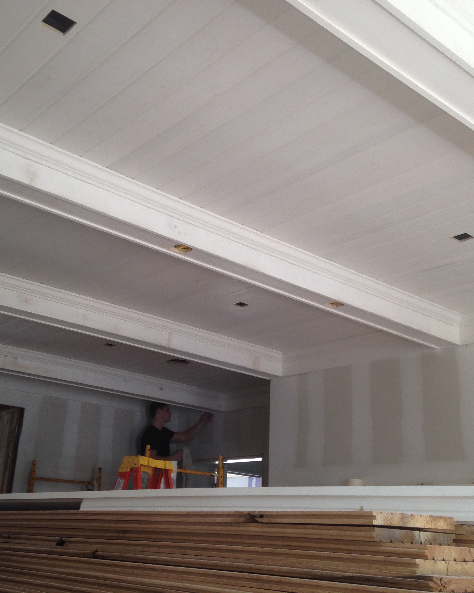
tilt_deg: +16.8
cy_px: 296
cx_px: 201
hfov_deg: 34.8
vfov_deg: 42.9
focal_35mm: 43
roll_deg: -4.4
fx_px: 754
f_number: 2.4
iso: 50
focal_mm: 4.12
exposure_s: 1/40
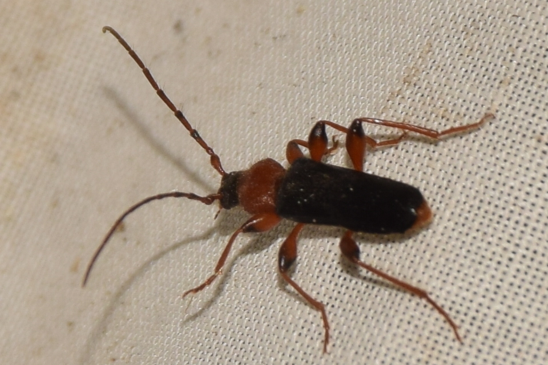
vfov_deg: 6.5
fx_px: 3196
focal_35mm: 210
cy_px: 182
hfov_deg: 9.8
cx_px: 274
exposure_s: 1/160
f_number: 10
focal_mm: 140
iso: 125
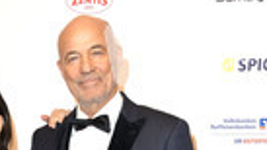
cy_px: 333
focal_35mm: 122
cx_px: 27
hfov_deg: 17.3
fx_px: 864
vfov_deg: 9.1
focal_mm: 40
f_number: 6.3
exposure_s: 1/250
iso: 400
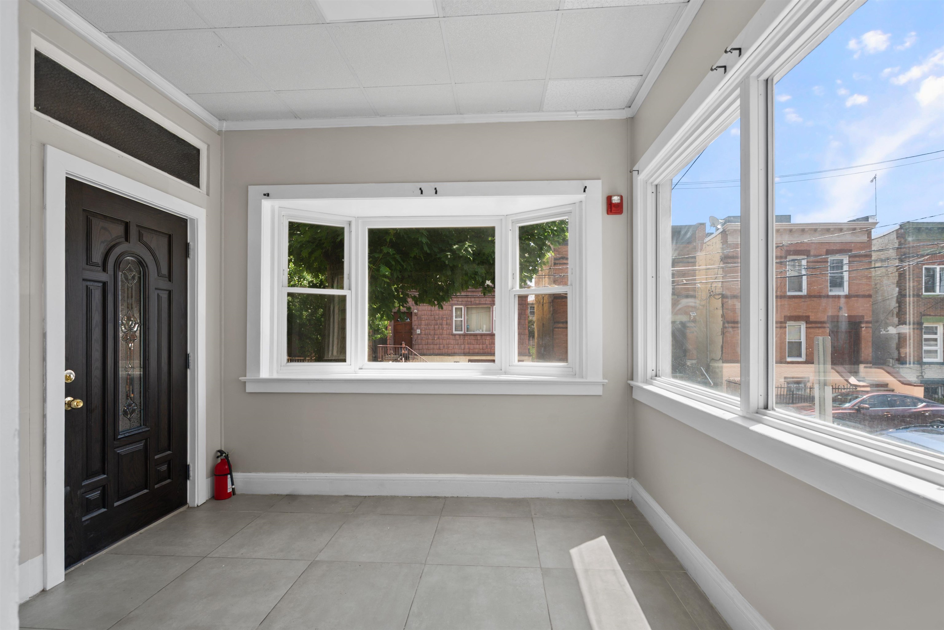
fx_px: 420
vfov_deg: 73.8
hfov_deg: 96.7
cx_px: 472
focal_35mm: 16
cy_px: 315
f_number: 8
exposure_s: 1/15
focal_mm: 16
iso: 100
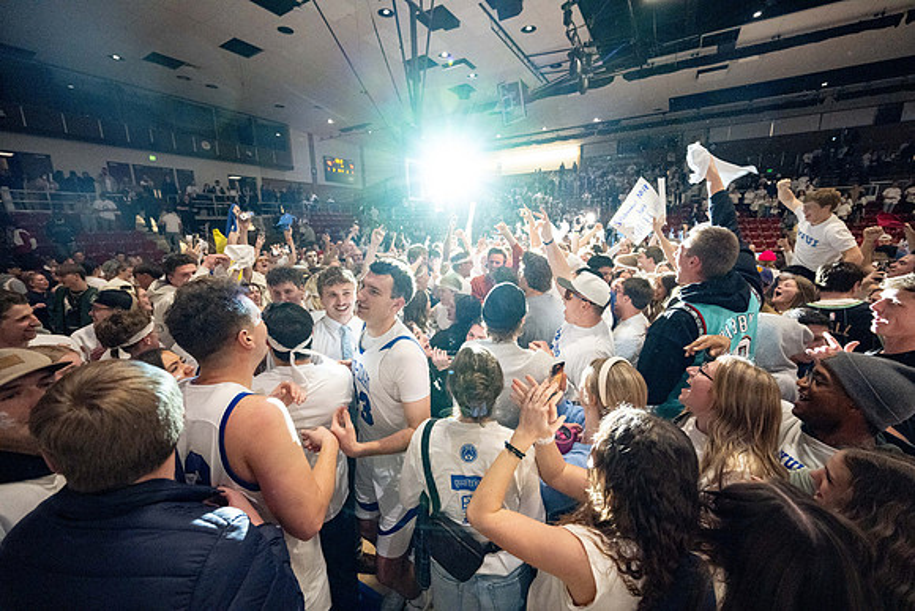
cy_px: 306
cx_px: 458
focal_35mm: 14
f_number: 4
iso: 8000
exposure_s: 1/500
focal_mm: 14
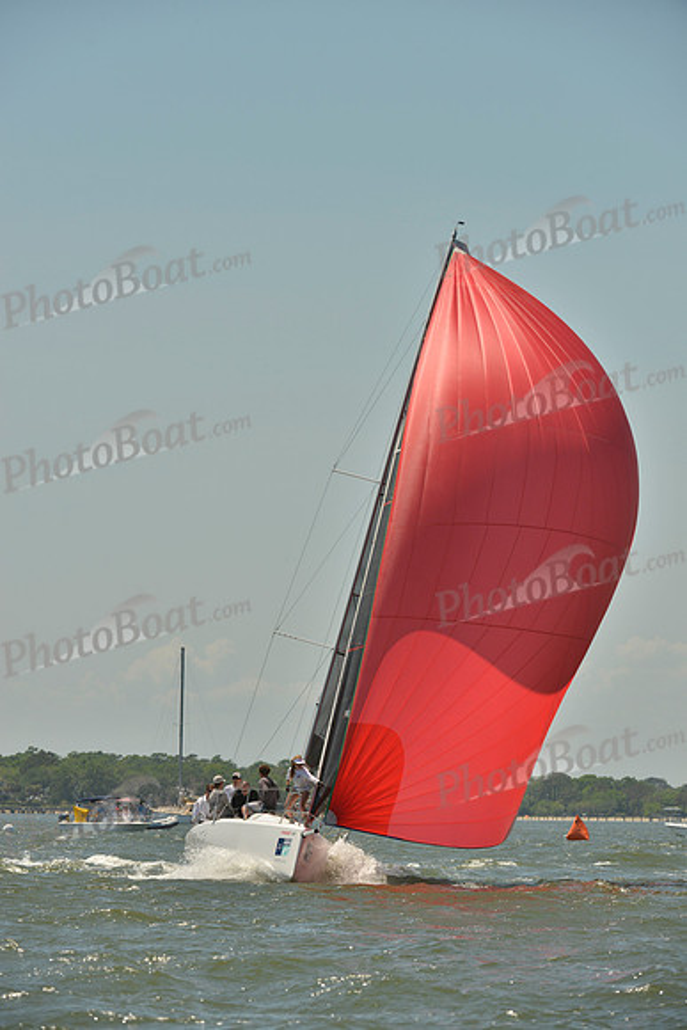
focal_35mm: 200
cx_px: 344
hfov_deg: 6.9
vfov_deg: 10.3
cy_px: 515
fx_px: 5721
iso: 280
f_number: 9
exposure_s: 1/1250
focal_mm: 200
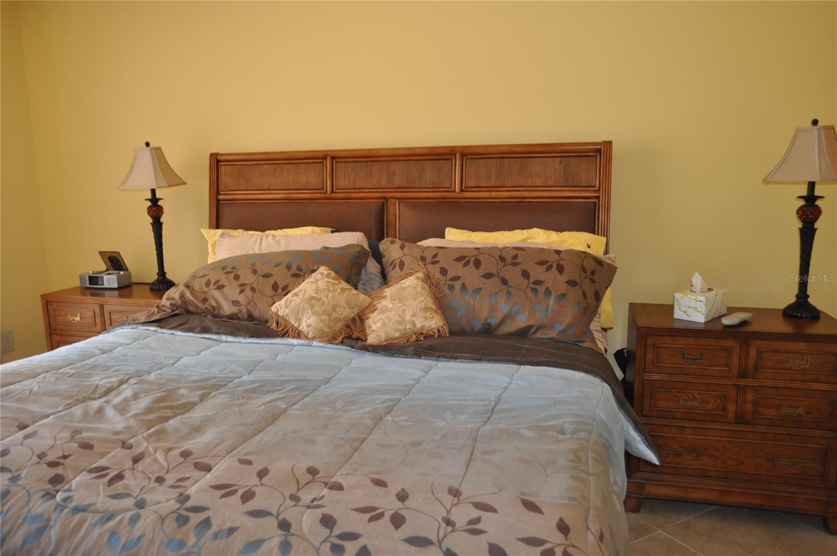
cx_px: 418
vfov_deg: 47.8
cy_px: 278
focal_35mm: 27
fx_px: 627
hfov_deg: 67.5
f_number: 4
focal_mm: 18
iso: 800
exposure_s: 1/80
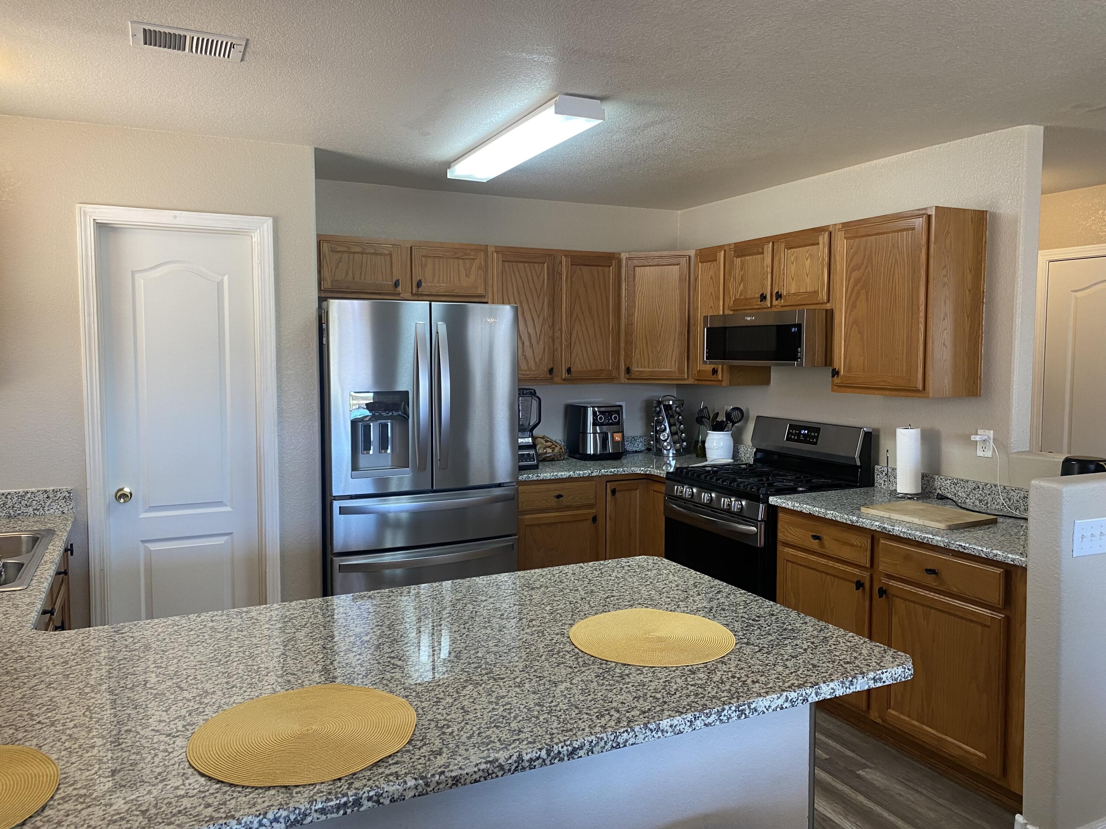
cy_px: 414
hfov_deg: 67.3
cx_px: 553
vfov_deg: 53.1
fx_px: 831
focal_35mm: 26
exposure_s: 1/60
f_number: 1.8
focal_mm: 4.25
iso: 80
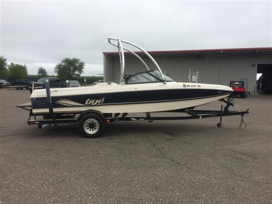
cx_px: 136
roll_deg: +0.3
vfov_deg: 48.2
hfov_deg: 61.7
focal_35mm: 29
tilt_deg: -6.7
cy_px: 102
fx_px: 228
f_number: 2.2
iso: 32
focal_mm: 4.15
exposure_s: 1/1368
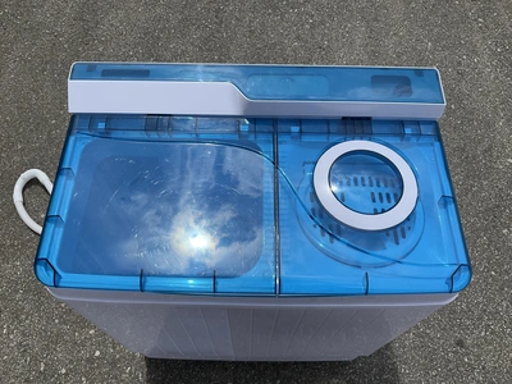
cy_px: 192
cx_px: 256
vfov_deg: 48.2
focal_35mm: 29
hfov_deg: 61.7
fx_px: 429
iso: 25
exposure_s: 1/3788
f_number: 1.8
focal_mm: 3
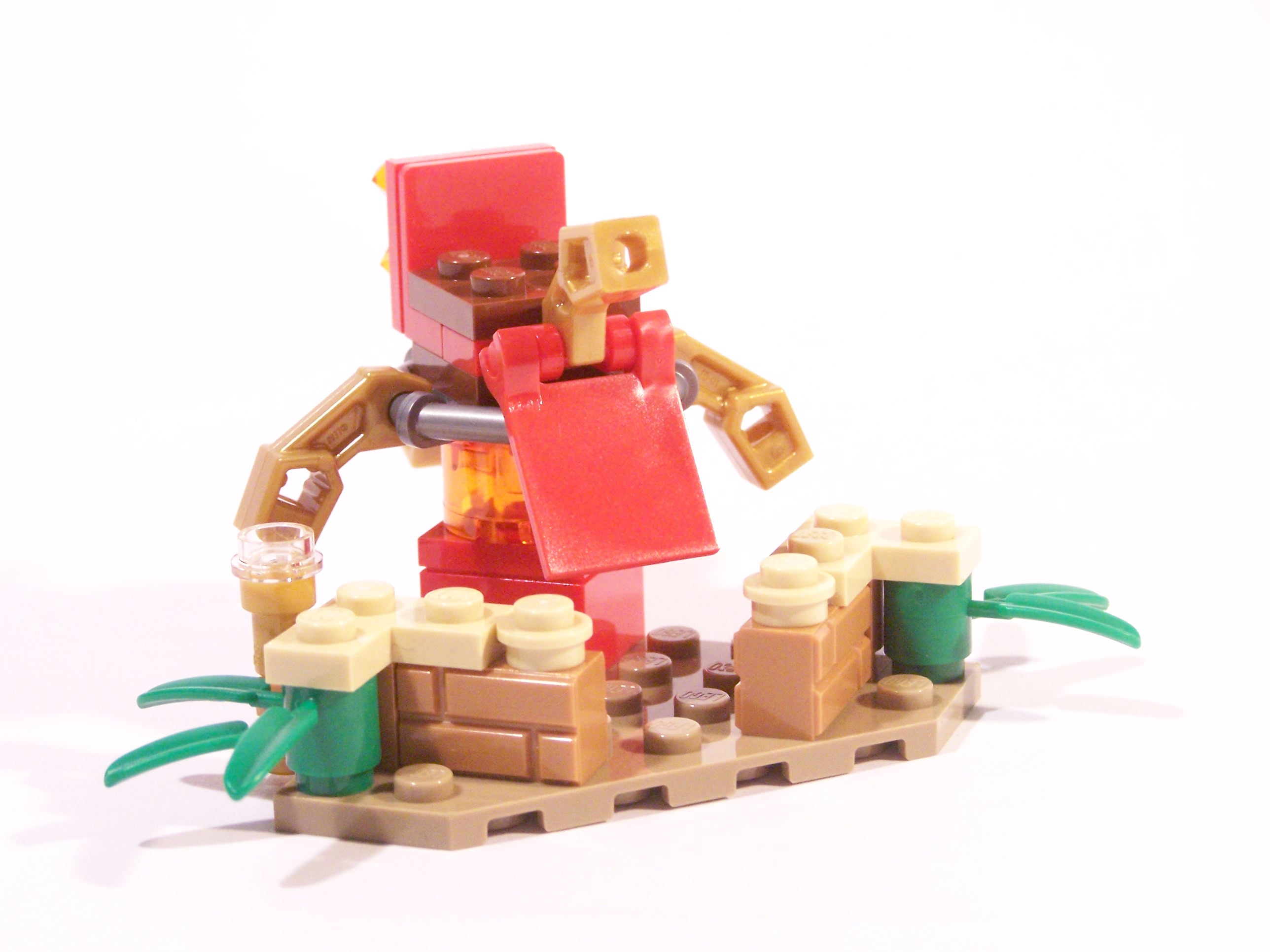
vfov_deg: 15.7
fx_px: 3449
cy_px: 476
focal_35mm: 94
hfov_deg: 20.9
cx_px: 635
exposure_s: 1/30
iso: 400
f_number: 3.6
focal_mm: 15.6
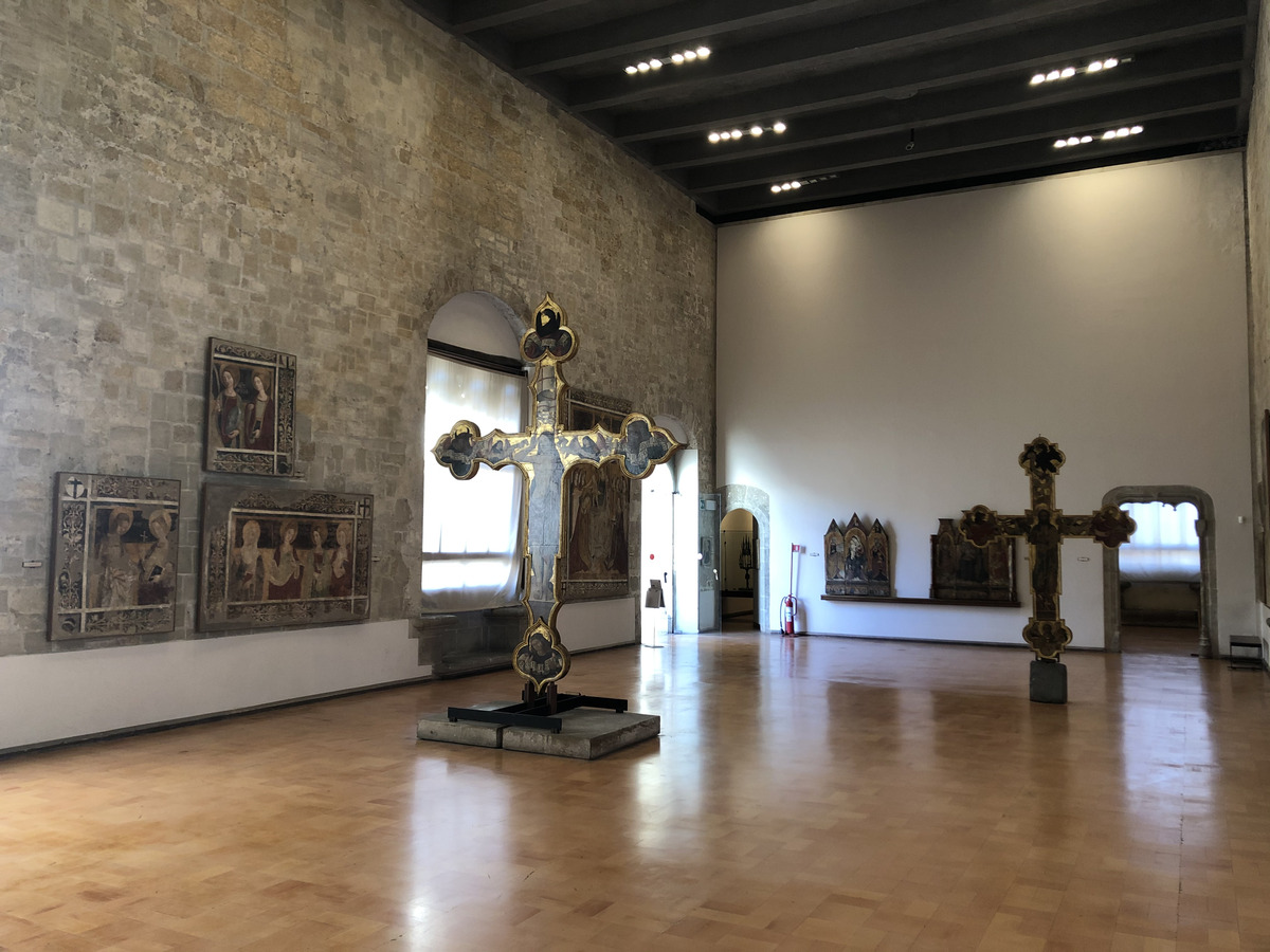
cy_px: 476
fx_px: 1027
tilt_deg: +3.5
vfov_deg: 49.7
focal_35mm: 28
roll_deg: +0.4
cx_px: 635
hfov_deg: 63.4
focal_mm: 4
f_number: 1.8
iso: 40
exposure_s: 1/20
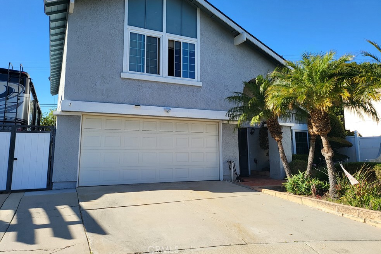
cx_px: 186
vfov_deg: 49.3
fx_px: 275
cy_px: 106
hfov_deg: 69.4
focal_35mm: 26
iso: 40
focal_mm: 5
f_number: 1.8
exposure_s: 1/1265
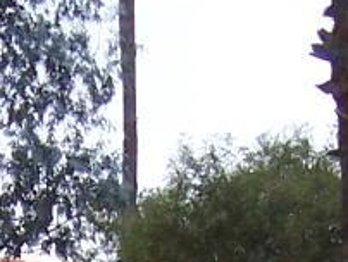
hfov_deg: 7.4
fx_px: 2677
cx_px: 74
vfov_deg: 5.4
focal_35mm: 266
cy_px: 672
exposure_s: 1/60
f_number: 3
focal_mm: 6
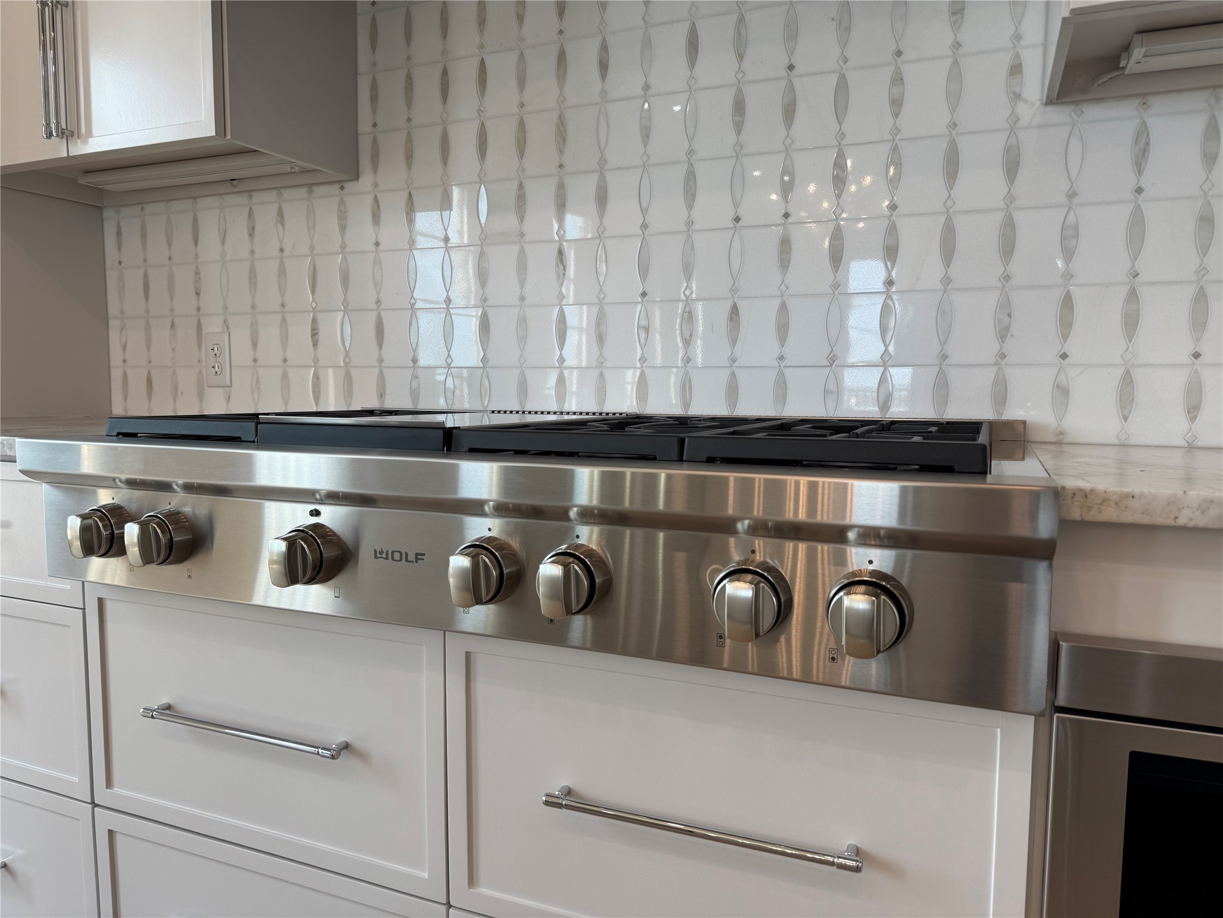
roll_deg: -0.6
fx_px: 848
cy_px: 459
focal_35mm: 24
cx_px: 612
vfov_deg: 56.8
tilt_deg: -5.5
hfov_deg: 71.6
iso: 50
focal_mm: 6.76
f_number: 1.78
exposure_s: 1/139
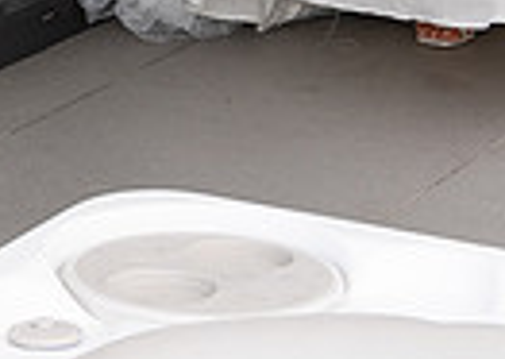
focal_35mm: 234
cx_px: -440
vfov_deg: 5.9
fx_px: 3349
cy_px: -500
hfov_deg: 8.3
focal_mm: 28
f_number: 3.5
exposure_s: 1/400
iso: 100
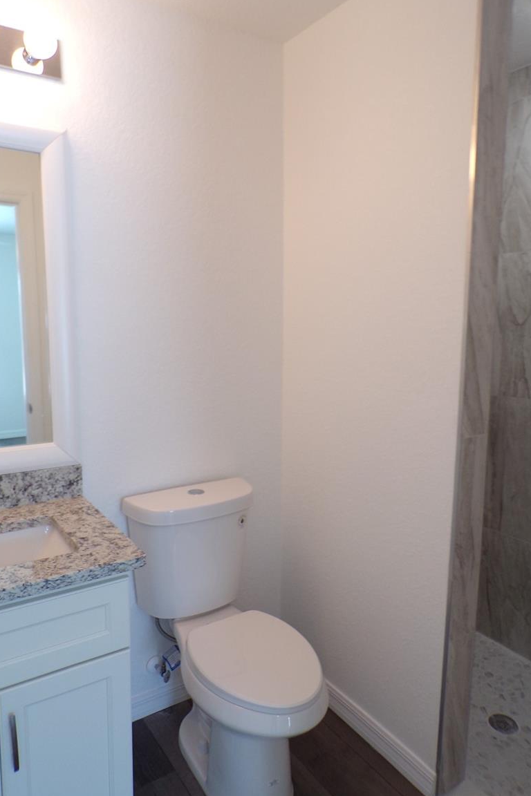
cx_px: 271
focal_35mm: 26
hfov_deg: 49.6
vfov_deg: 69.4
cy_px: 389
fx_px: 575
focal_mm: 4.3
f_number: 3
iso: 103
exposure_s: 1/34
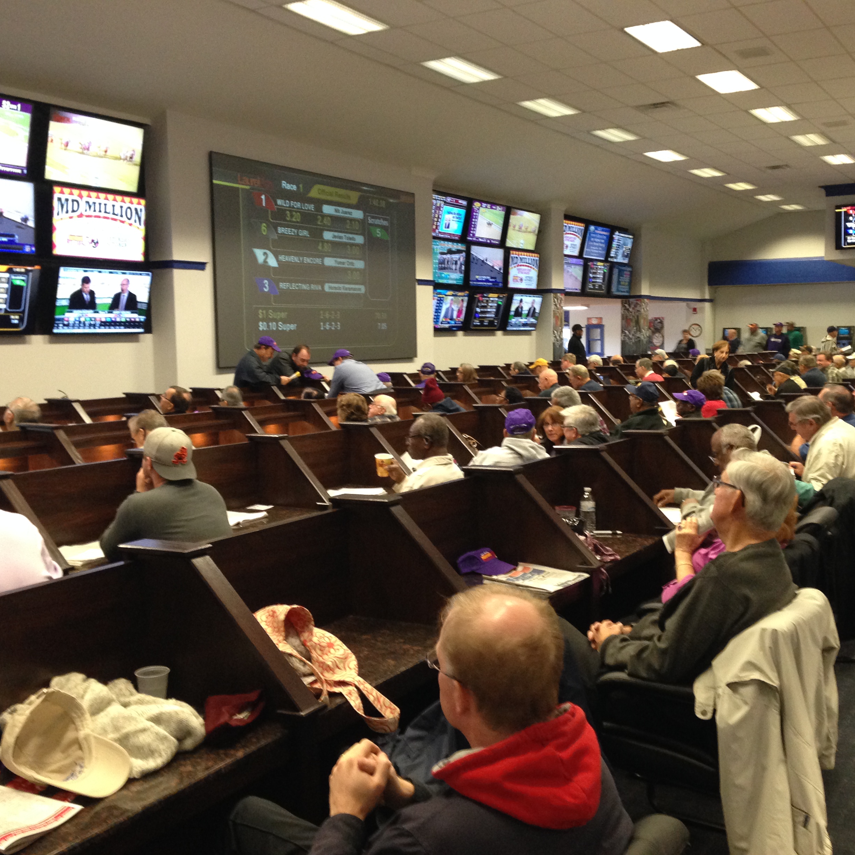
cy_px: 428
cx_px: 448
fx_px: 1090
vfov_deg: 42.8
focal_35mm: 39
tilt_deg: -6.3
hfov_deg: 42.8
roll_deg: +0.2
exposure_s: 1/20
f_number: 2.4
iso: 200
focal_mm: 4.12
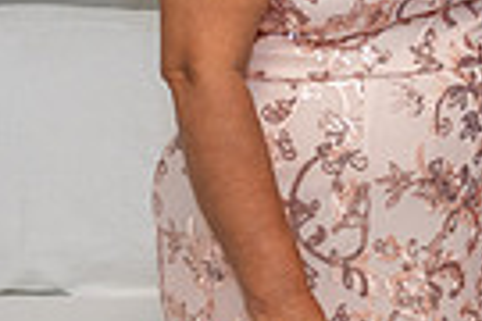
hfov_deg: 10.6
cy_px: -79
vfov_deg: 7.3
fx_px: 2490
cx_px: 746
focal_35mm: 186
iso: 640
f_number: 4
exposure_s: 1/125
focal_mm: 40
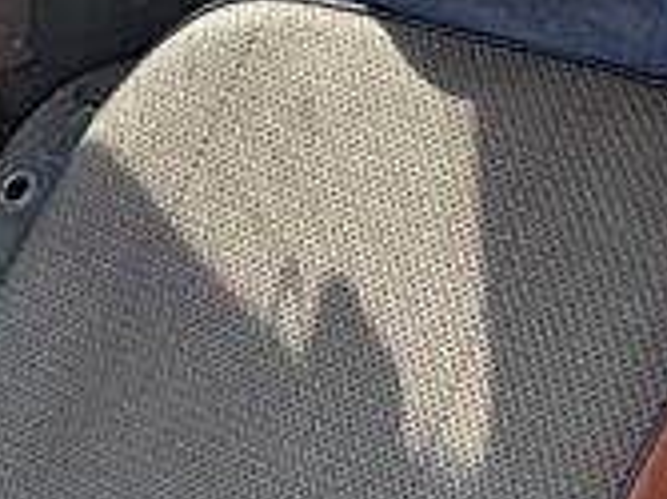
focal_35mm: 86
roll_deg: -0.1
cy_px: 535
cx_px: -140
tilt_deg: -34.4
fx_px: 1656
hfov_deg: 21.2
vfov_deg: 16.7
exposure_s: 1/99
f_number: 2.2
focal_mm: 2.22
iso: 80
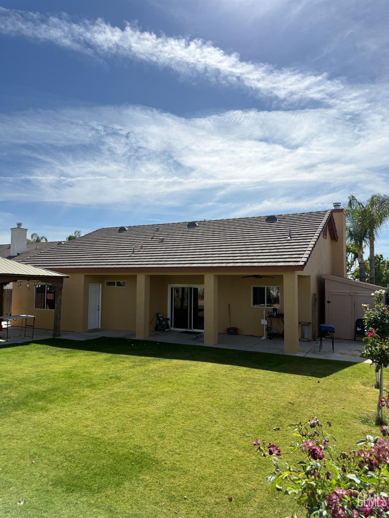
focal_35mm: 24
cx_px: 194
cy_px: 259
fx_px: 359
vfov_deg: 71.6
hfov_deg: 56.8
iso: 100
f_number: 1.78
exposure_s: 1/4167
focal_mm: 6.76
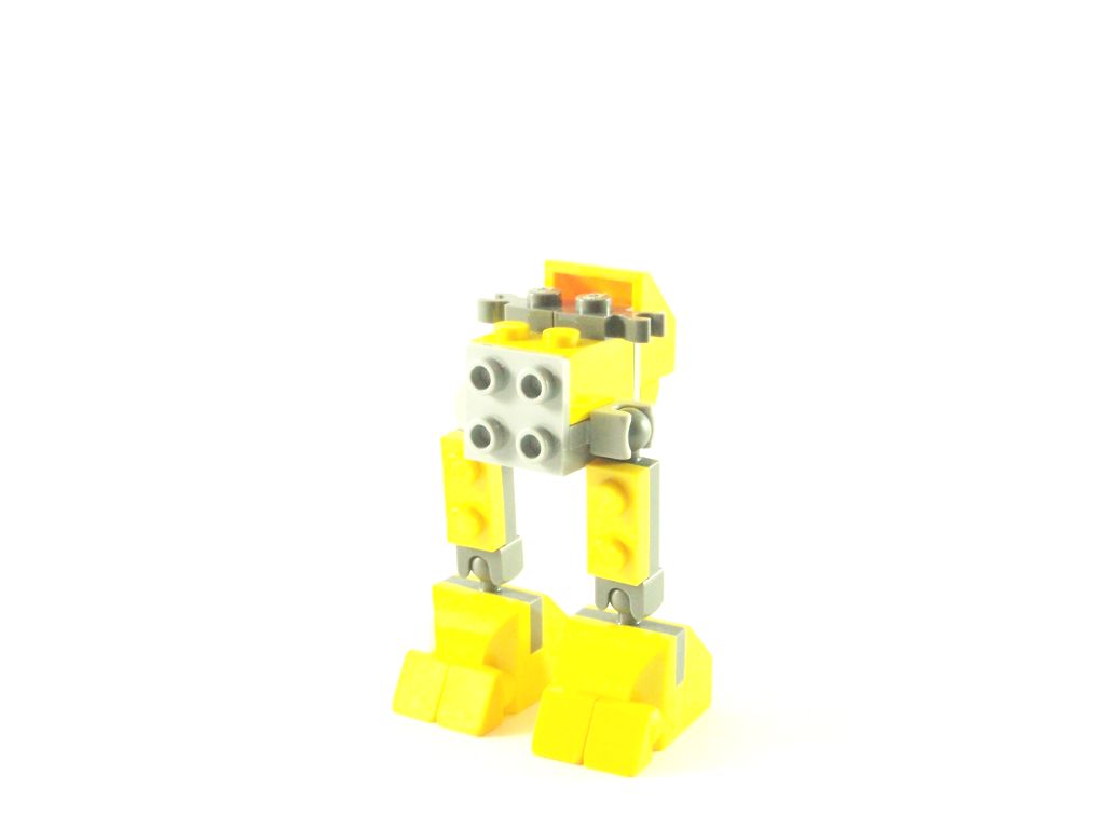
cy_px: 414
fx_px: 2043
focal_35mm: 64
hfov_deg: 30.3
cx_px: 552
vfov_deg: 22.9
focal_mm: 10.7
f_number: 4
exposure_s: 1/60
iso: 400
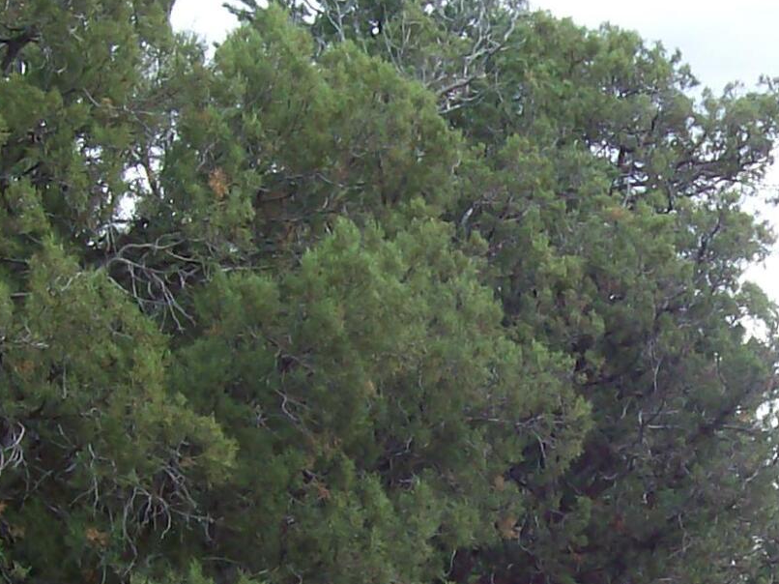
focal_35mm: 134
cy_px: 619
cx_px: 654
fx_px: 3015
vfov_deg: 10.9
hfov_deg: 14.6
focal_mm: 6
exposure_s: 1/277
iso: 80
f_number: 4.8
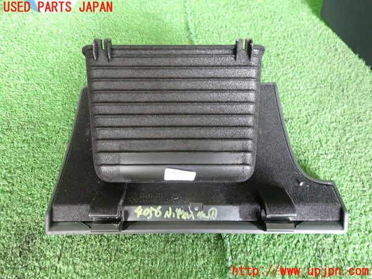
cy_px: 140
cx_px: 186
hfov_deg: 69.4
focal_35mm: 25
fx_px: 269
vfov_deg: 54.9
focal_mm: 4.5
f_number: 2
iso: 400
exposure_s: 1/30
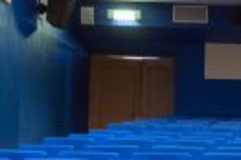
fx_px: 1270
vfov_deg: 7.1
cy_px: 217
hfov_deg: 9.5
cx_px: 603
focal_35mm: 190
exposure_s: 8
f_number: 10
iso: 200
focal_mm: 31
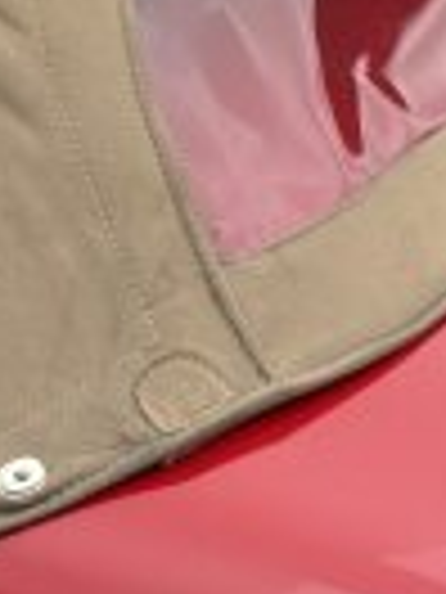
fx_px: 4003
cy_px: -184
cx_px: 45
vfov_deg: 8.4
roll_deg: -2.9
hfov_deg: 6.4
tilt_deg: -15.6
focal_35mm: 233
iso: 125
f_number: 1.78
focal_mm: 6.76
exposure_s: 1/99
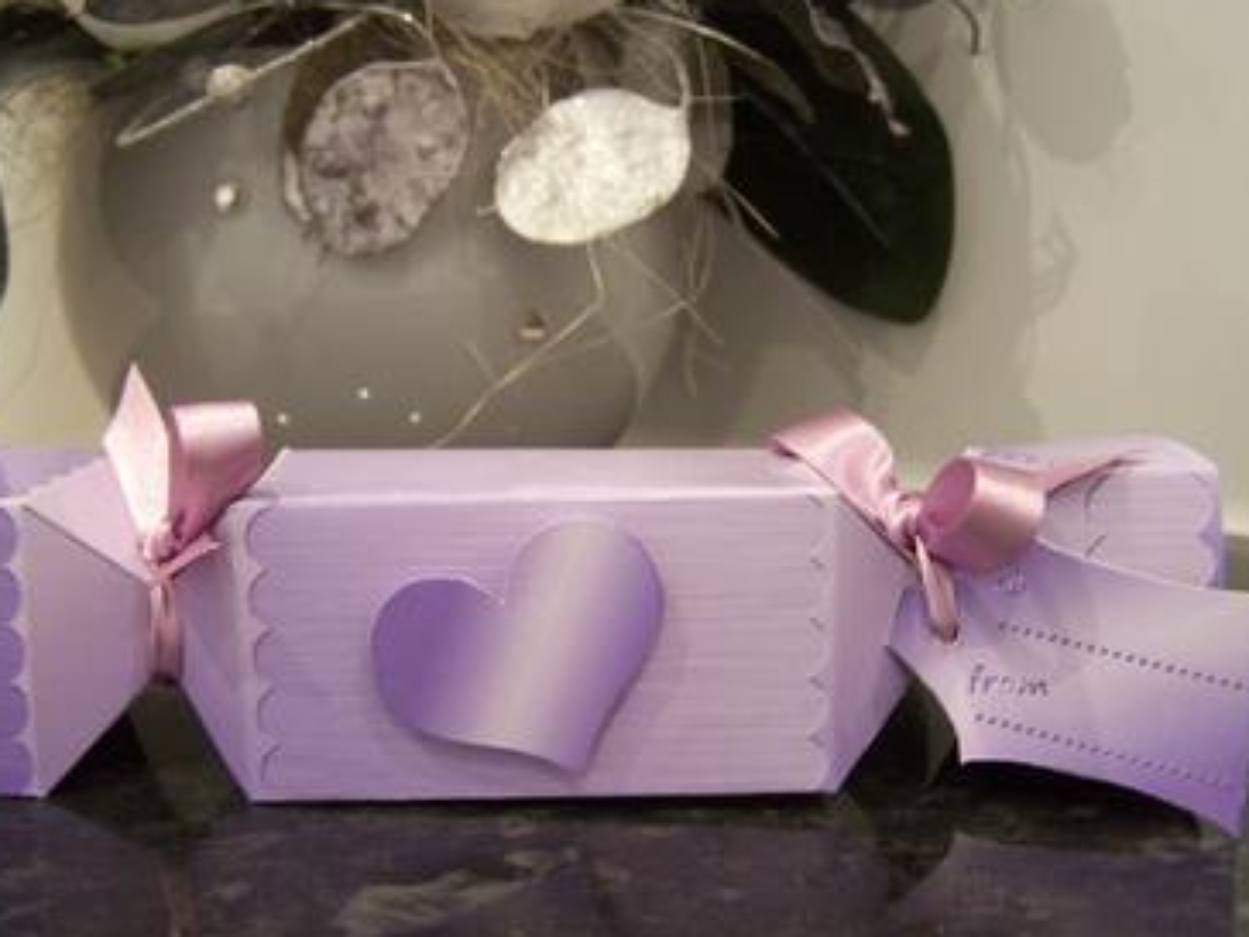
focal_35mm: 47
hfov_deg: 40.4
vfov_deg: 30.8
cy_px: 539
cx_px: 563
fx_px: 1696
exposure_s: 1/8
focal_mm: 6.3
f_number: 2.8
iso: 140
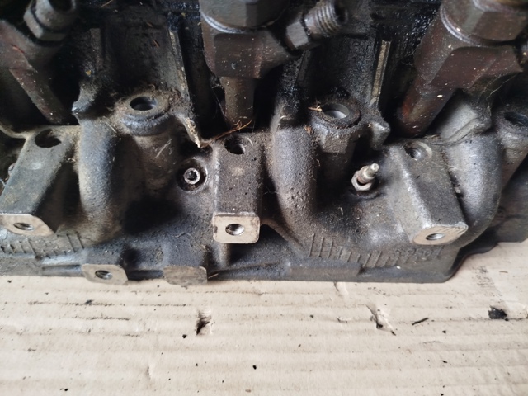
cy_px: 198
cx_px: 264
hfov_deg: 71.6
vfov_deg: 56.8
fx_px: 366
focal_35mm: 24
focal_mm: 5.31
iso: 160
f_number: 1.7
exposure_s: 1/33
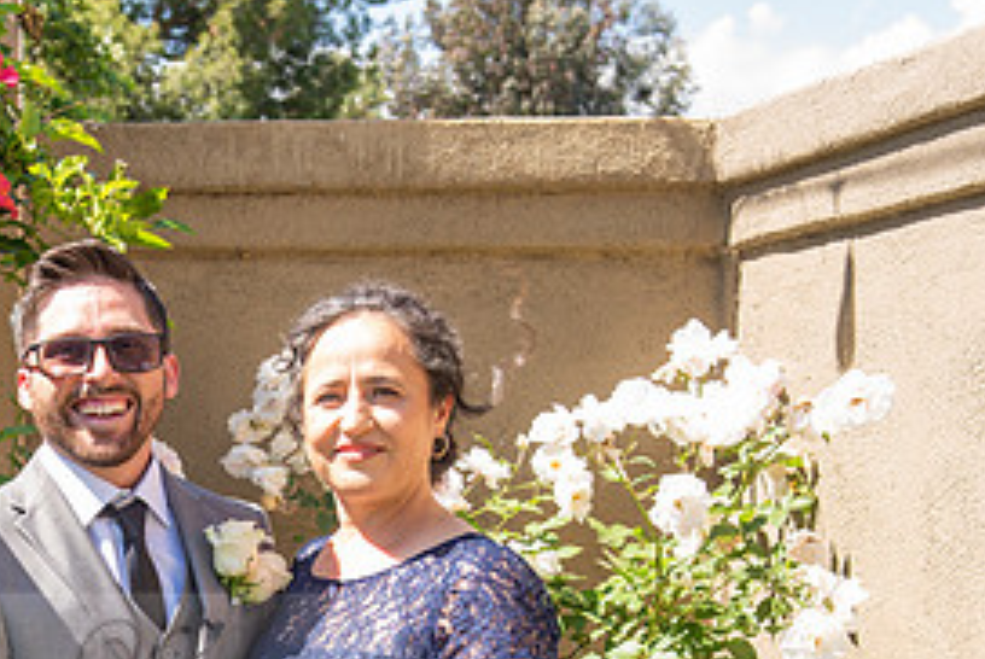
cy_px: 679
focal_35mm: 81
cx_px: 94
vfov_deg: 16.5
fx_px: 2219
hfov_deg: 24.3
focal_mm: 38
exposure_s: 1/100
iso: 100
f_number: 6.3
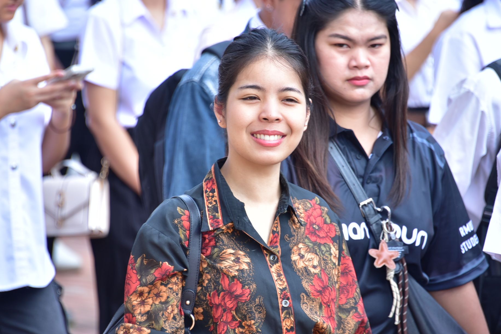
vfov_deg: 3.4
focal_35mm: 410
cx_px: 263
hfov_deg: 5.0
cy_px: 171
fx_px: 5708
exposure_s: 1/200
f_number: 6.3
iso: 250
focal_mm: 300
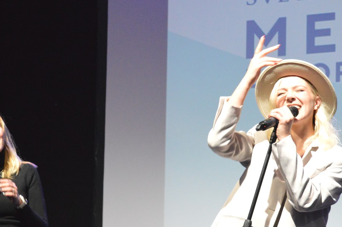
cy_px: 166
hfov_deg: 16.3
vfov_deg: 10.8
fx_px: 1196
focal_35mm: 126
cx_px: 149
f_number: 5
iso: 3200
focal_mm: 46
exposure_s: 1/160
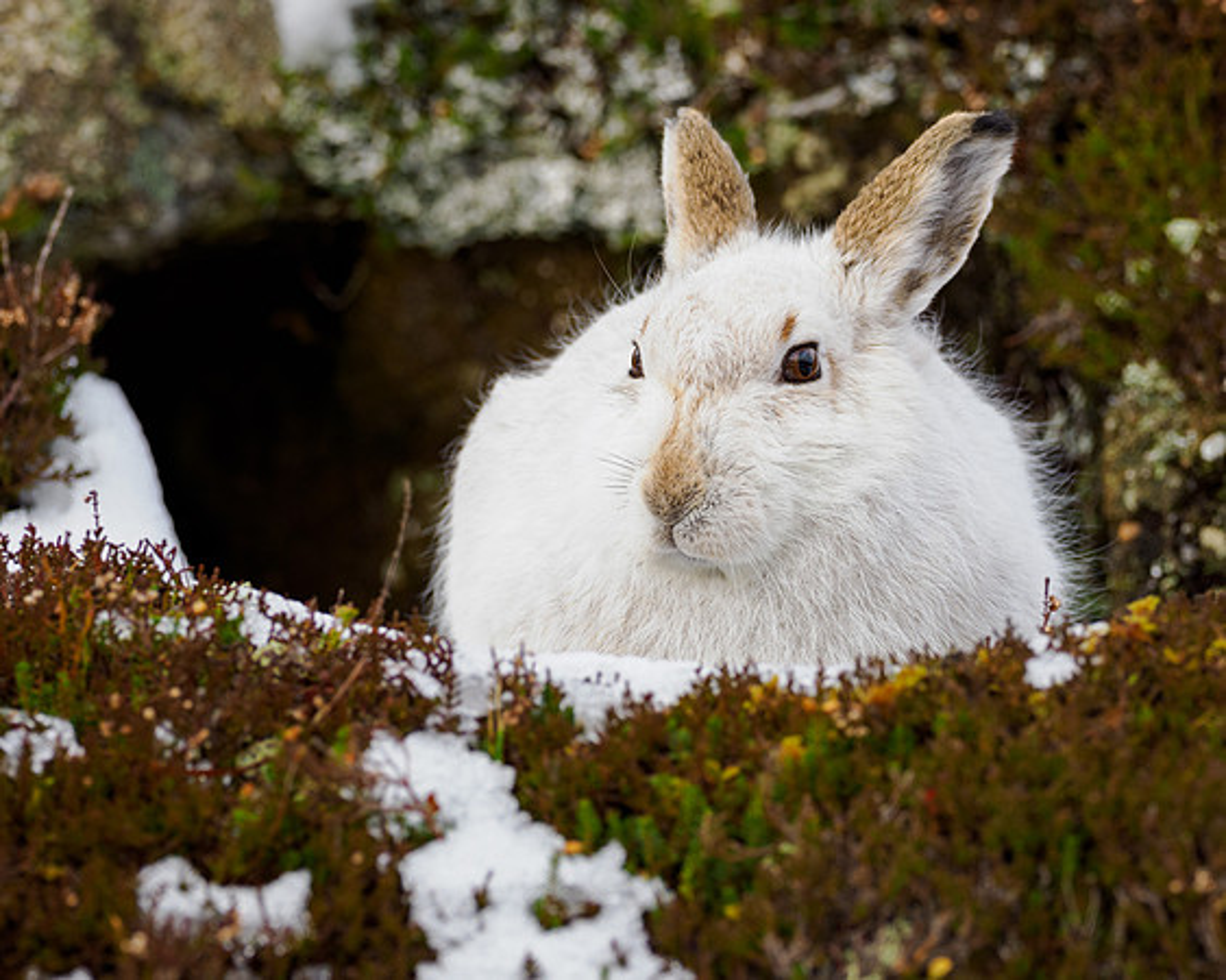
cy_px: 470
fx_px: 23600
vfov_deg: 2.4
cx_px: 680
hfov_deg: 3.0
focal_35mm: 651
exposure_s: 1/640
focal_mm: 300
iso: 200
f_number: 4.5
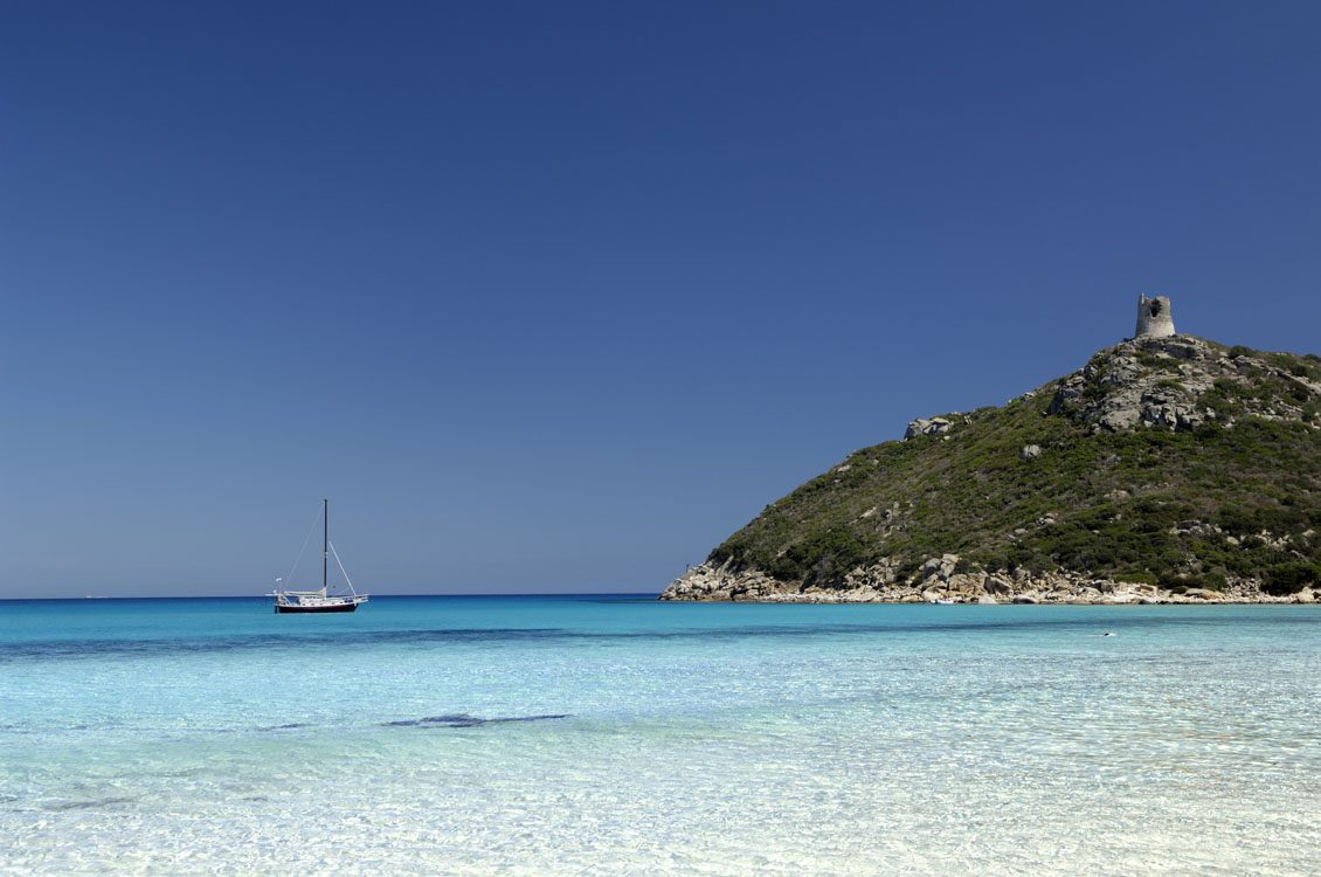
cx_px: 660
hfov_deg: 46.5
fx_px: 1539
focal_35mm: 42
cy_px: 438
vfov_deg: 31.8
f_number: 8
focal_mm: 28
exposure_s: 1/50
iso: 100
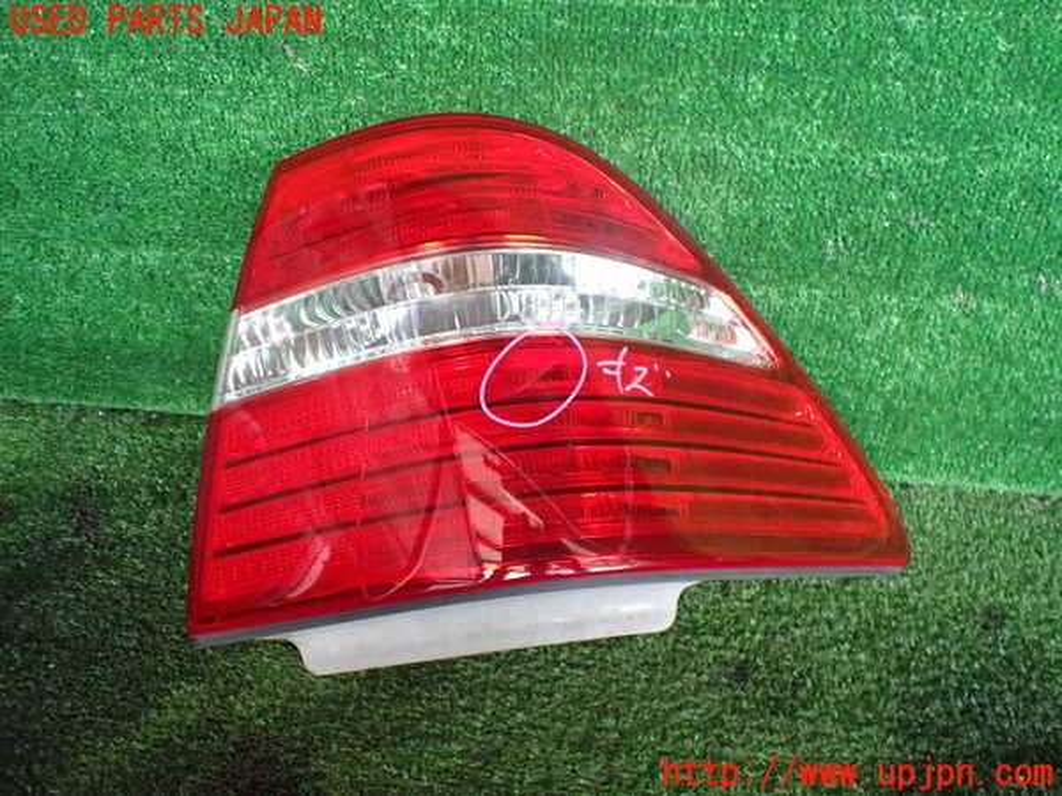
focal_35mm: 30
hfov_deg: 60.0
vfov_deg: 46.8
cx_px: 531
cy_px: 398
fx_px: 920
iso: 500
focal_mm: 5.4
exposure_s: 1/125
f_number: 2.3
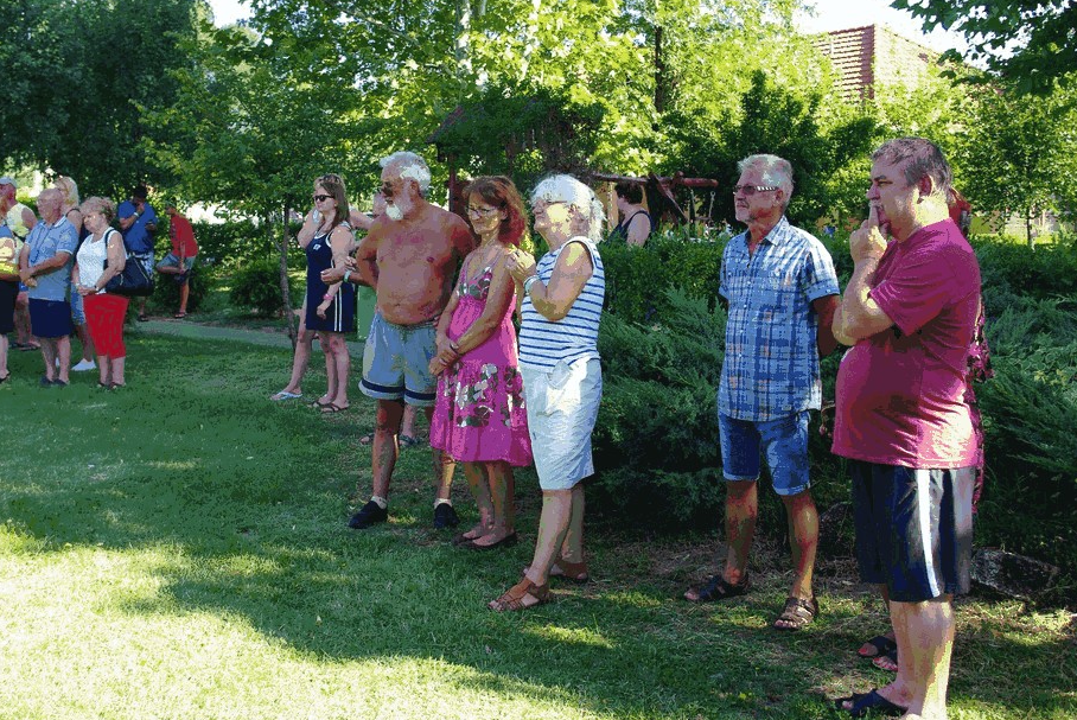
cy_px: 322
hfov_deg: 44.4
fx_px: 1317
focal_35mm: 44
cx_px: 486
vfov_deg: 30.5
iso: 100
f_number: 5.6
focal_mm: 26.25
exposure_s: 1/90
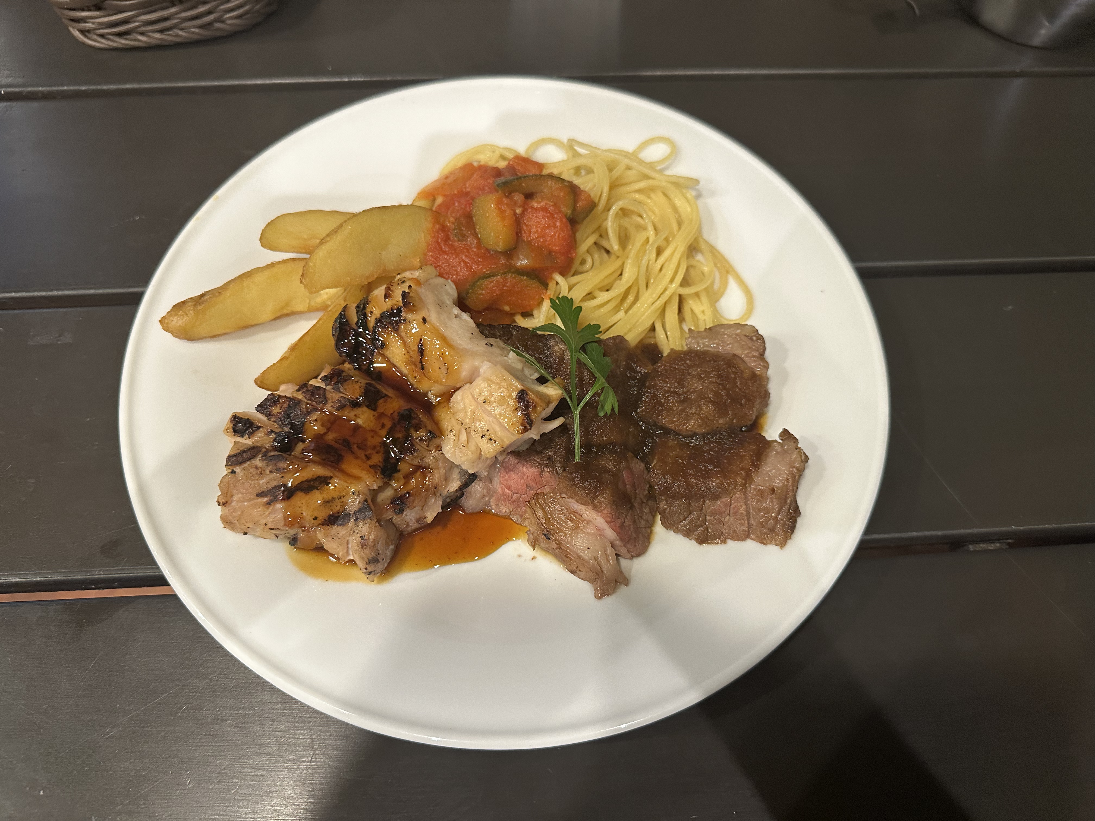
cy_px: 410
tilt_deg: -62.5
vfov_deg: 56.8
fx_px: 759
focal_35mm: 24
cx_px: 548
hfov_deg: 71.6
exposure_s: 1/60
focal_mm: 6.86
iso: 320
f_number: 1.78
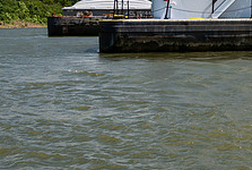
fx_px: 779
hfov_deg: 17.6
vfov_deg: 12.2
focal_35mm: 111
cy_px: -15
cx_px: 291
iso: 100
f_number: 10
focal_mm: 38
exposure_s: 1/320
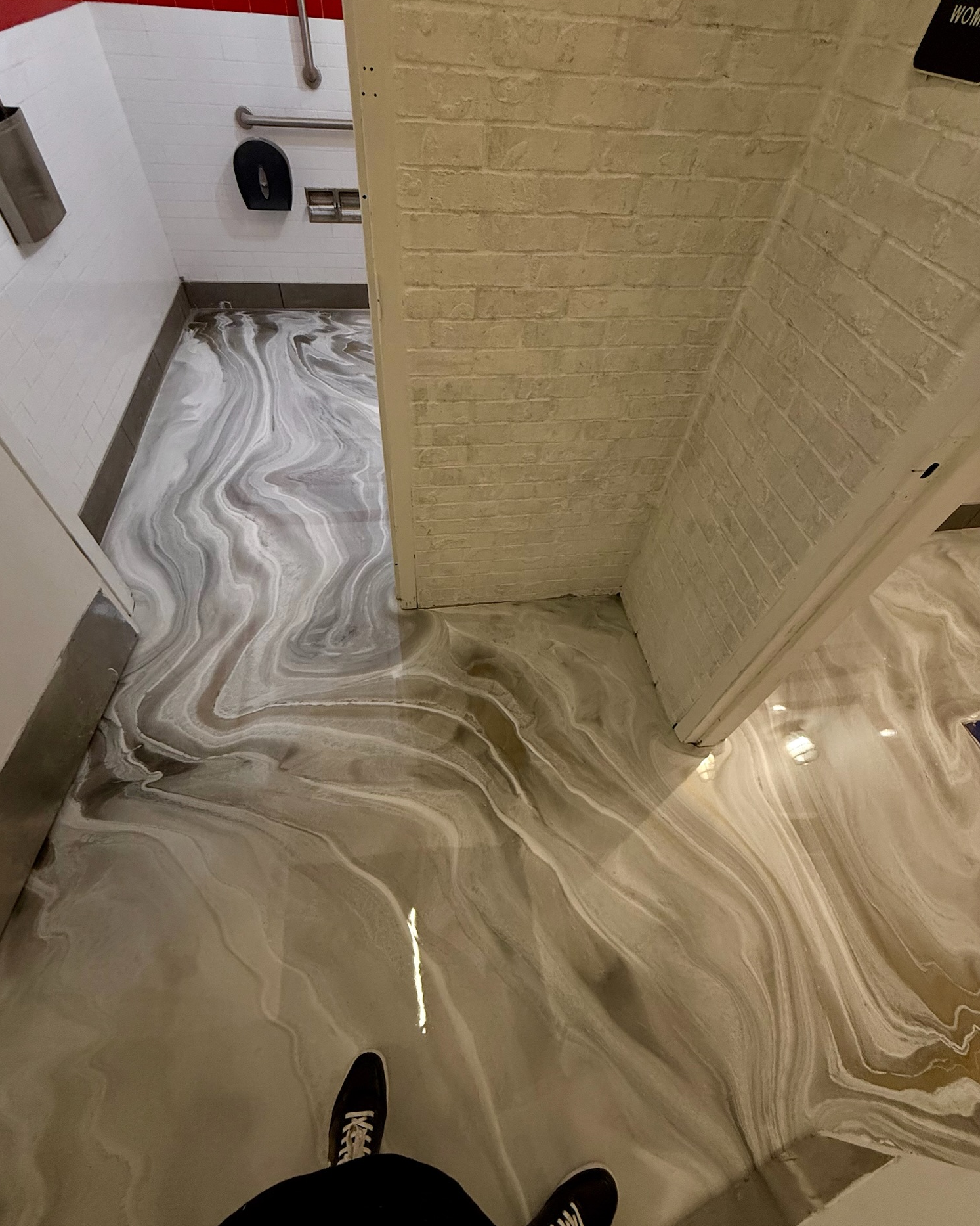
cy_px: 610
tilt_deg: -50.5
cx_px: 479
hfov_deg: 84.0
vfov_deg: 96.8
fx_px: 544
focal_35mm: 15
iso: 200
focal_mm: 2.22
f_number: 2.2
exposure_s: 1/60
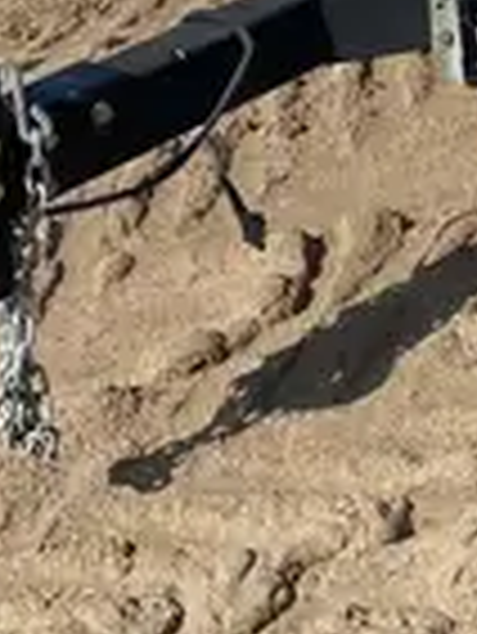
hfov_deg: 10.5
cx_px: 778
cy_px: -465
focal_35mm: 135
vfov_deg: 13.3
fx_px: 2477
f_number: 1.6
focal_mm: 4.2
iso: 50
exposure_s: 1/6135
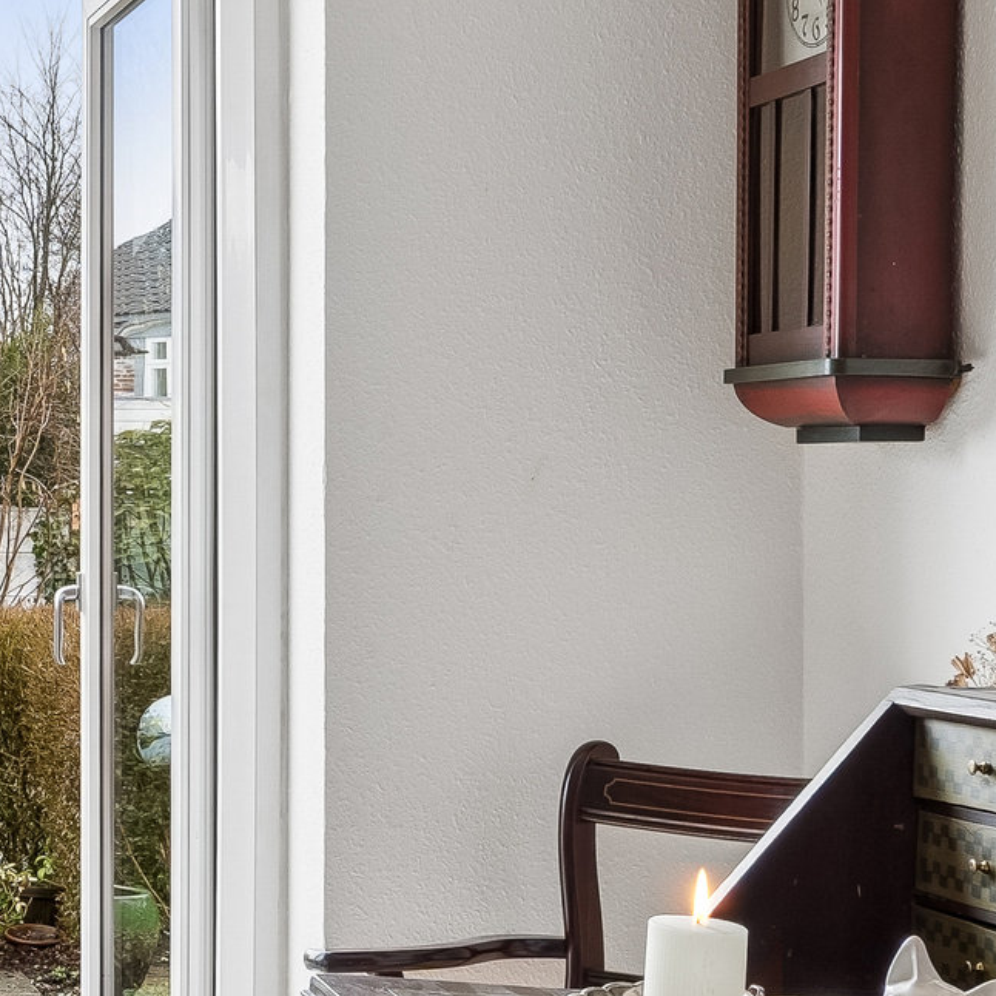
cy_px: 591
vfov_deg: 22.5
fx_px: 2506
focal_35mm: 77
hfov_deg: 20.8
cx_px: -242
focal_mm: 13
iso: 200
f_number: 8
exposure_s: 1/1.67
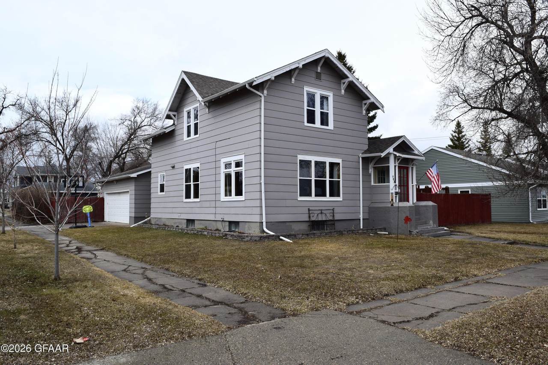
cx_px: 274
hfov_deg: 67.4
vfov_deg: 47.9
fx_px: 411
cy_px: 182
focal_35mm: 27
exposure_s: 1/500
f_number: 11
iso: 400
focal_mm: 18
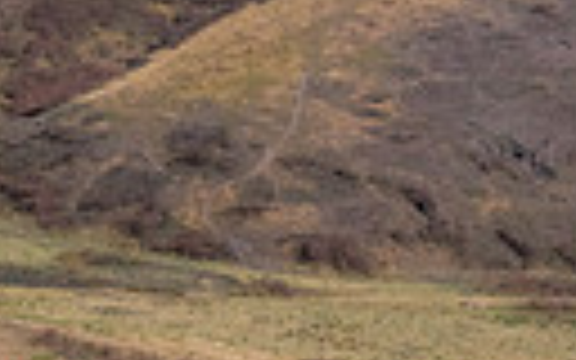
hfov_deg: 10.1
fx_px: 3045
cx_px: -497
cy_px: -89
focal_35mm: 194
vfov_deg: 6.7
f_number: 6.3
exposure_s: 1/8000
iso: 800
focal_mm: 38
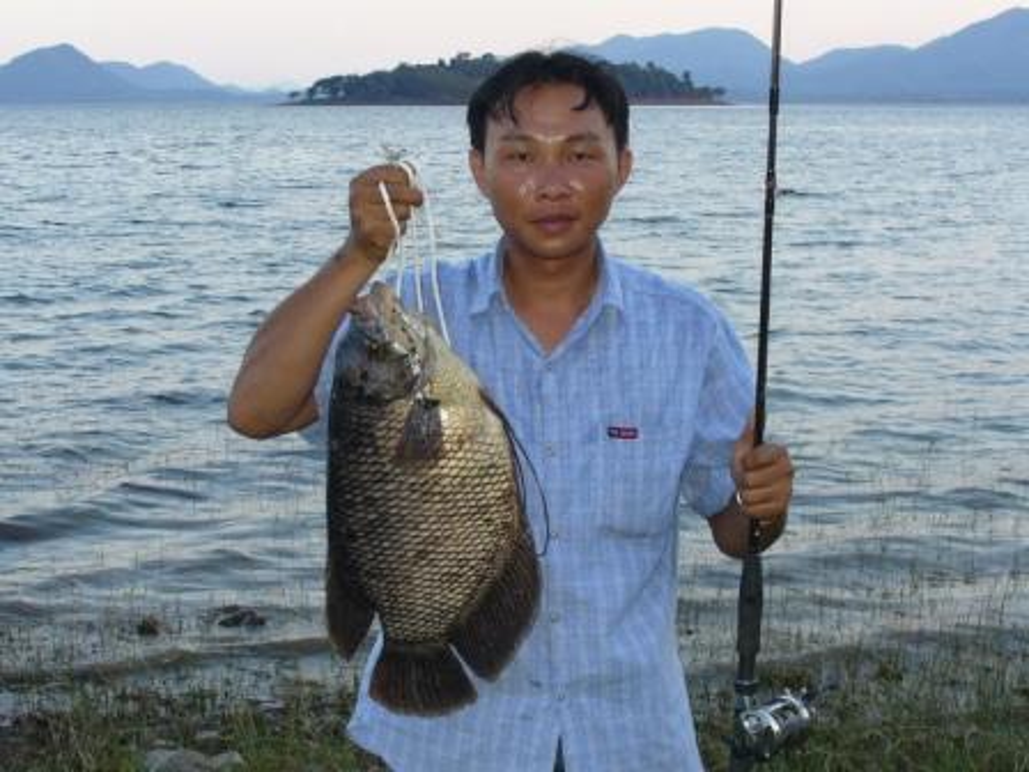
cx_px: 514
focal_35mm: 66
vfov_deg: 22.3
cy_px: 386
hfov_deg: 29.4
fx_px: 1962
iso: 80
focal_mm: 7.9
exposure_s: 1/125
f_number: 3
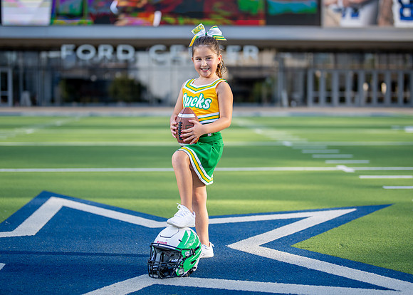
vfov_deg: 22.8
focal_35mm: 62
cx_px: 206
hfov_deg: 31.5
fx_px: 732
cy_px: 136
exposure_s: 1/2500
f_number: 1.2
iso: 100
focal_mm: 50
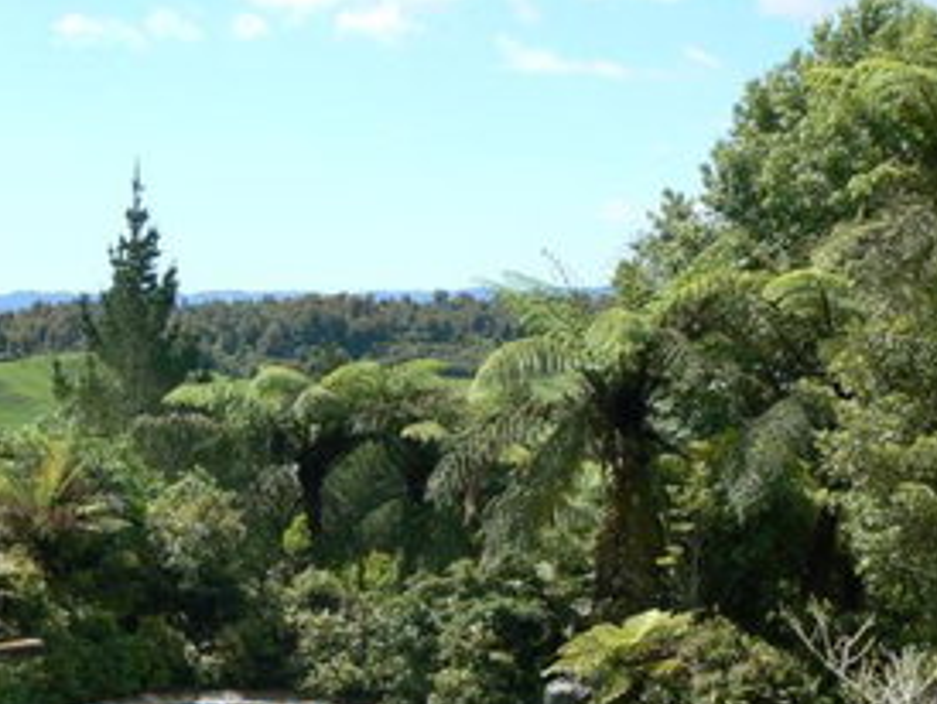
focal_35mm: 63
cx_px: 376
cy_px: 547
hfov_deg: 30.6
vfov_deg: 23.0
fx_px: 1707
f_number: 5.6
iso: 80
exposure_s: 1/400
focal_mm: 6
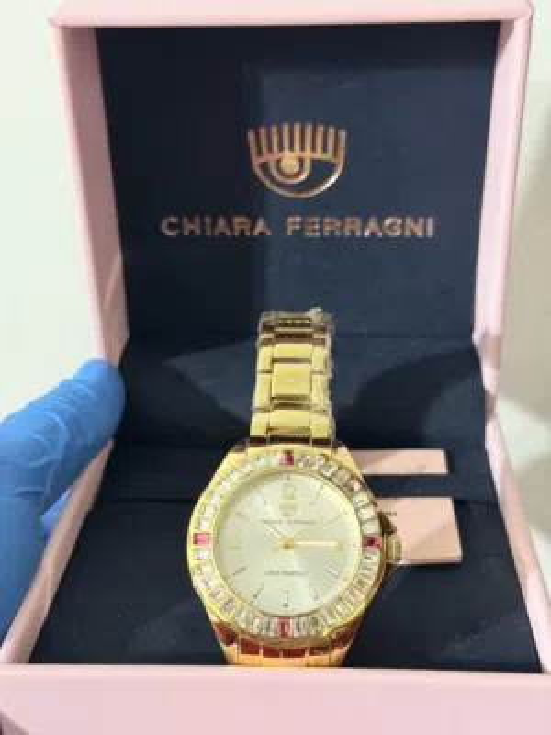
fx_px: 1019
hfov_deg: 30.3
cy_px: 368
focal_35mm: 48
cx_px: 276
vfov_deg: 39.7
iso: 640
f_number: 1.78
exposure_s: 1/25
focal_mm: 6.76
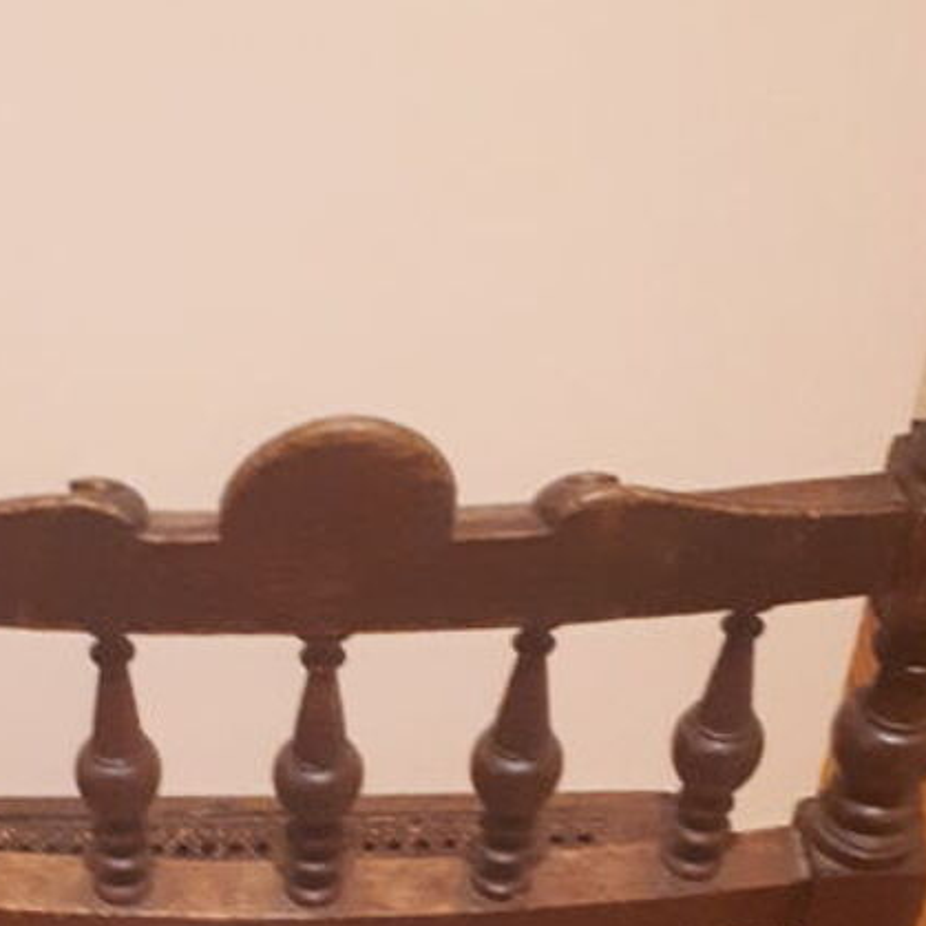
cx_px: 228
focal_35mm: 76
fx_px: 2300
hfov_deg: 22.5
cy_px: 1099
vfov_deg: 21.2
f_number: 1.9
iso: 800
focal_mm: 3.6
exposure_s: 1/17
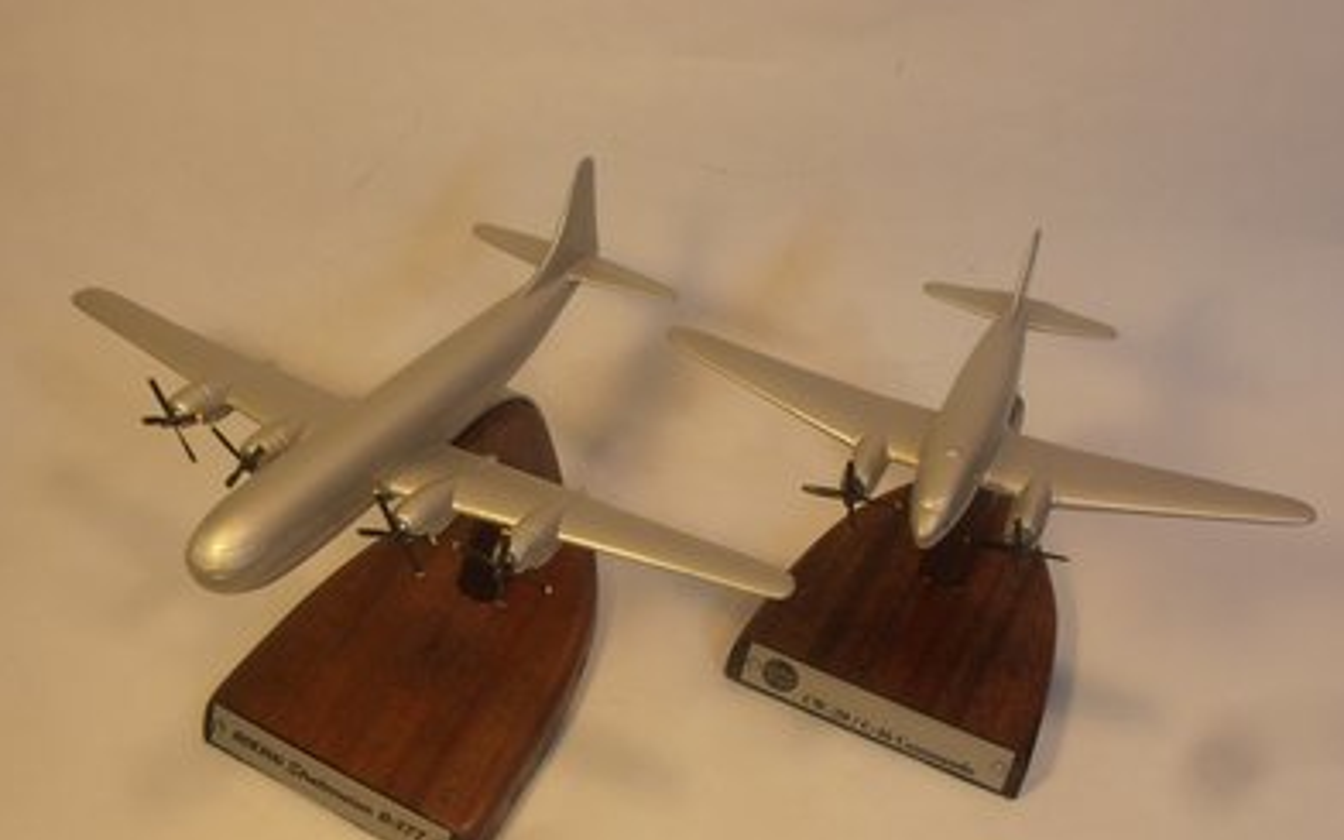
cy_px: 483
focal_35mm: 40
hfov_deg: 49.3
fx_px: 1465
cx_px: 672
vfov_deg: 31.9
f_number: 3.9
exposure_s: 1/40
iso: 80
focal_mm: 6.61
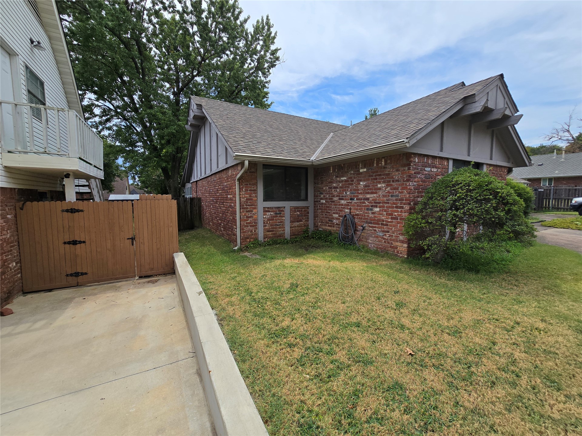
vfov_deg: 89.9
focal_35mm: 13
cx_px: 291
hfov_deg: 106.2
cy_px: 218
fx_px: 219
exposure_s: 1/2586
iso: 50
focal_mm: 2.2
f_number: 2.2
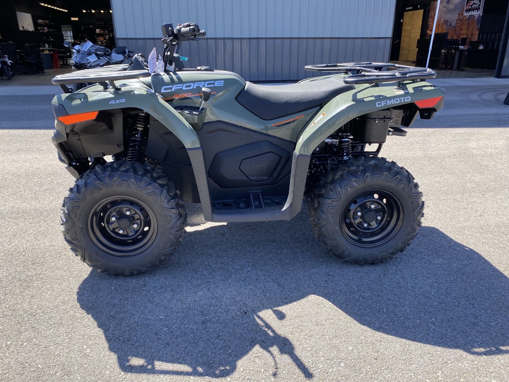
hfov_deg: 67.3
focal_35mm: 26
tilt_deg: -21.3
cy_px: 191
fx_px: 382
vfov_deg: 53.1
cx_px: 254
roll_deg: +0.4
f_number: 1.8
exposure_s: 1/662
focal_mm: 4.25
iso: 32
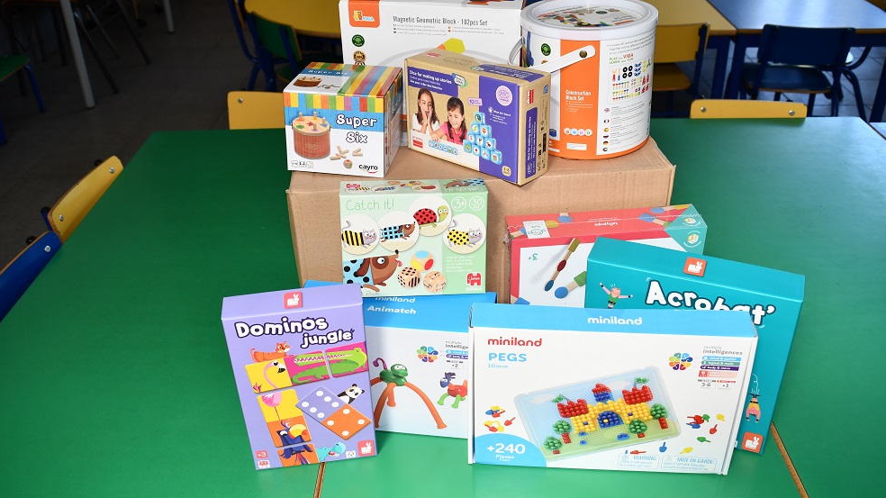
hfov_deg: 59.5
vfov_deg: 35.5
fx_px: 775
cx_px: 438
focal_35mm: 33
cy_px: 213
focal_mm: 21
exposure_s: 1/125
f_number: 3.5
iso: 360
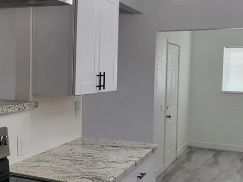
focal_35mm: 53
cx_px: 56
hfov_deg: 35.2
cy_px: 93
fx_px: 372
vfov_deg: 27.5
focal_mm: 5
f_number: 1.8
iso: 80
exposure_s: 1/120
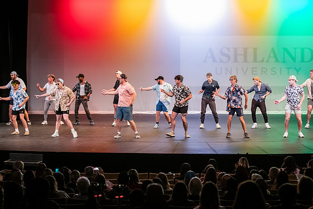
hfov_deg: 26.0
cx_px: 162
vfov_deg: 17.5
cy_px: 109
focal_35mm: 78
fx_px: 678
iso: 4000
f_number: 3.2
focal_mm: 70
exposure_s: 1/250
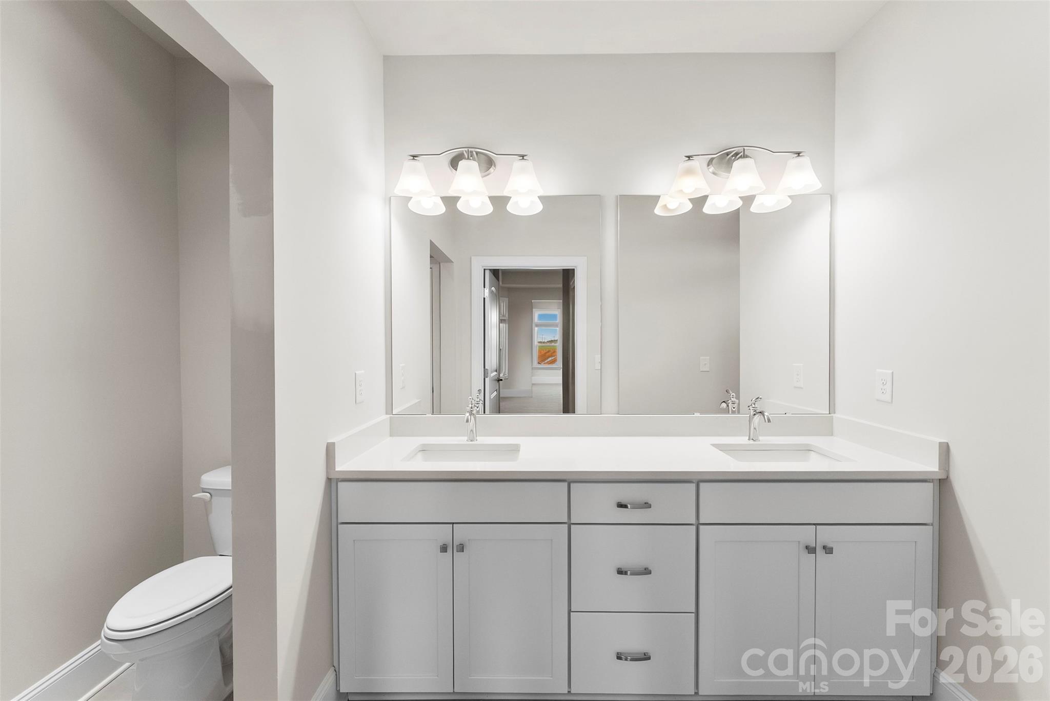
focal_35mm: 14
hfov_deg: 104.2
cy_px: 350
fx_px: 408
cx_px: 525
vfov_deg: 81.3
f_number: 9
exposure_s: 1/40
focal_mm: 14
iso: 1250
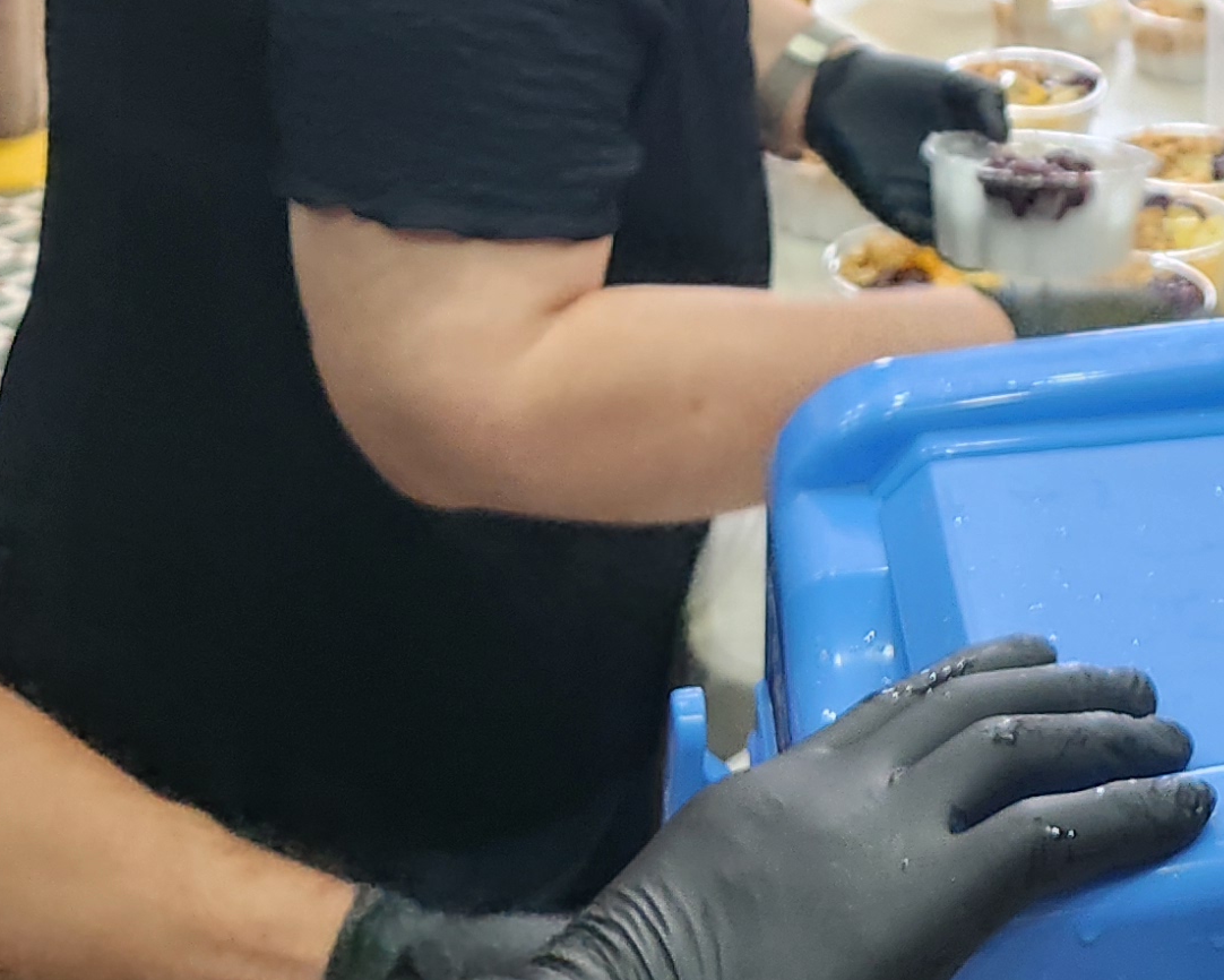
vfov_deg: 17.1
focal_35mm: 83
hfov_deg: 21.8
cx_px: 1352
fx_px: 3007
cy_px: -403
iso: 250
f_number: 1.8
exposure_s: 1/120
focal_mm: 5.4
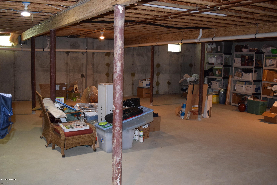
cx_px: 138
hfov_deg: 51.2
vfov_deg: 35.6
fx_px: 289
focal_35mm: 38
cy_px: 92
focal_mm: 25
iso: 2800
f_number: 4
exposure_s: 1/60
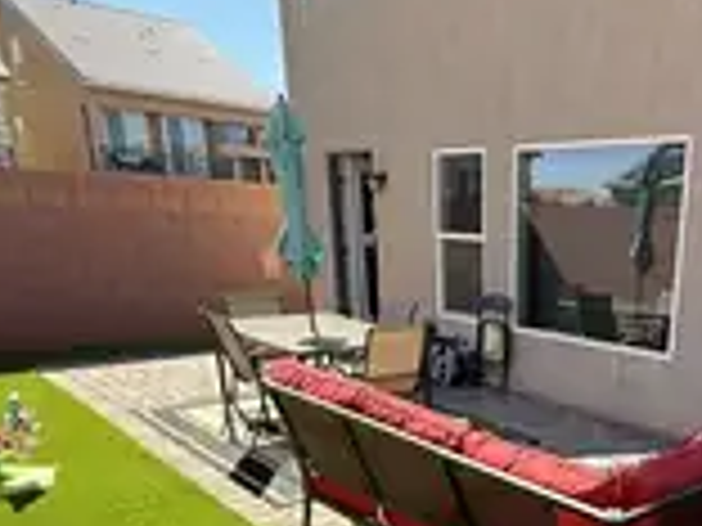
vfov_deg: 36.4
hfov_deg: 48.1
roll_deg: -2.6
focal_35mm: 36
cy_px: 504
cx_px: 576
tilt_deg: -20.2
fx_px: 730
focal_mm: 2.22
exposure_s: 1/461
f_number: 2.2
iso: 64
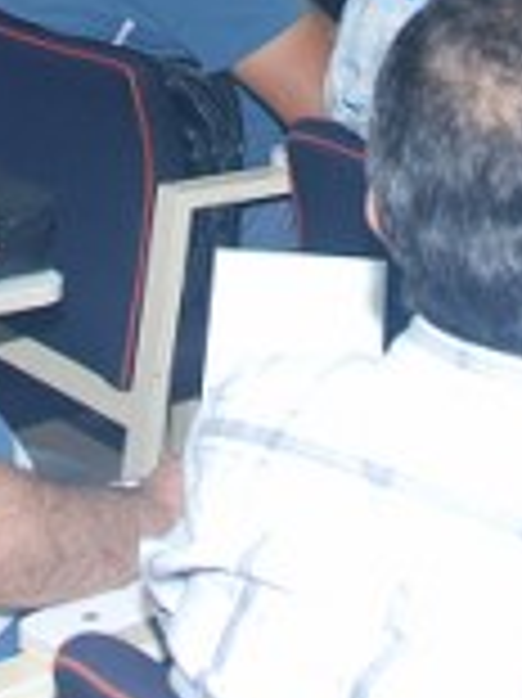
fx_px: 2698
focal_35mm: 134
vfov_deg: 13.8
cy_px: -363
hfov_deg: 11.0
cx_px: 297
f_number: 4
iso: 200
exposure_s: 1/60
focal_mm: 18
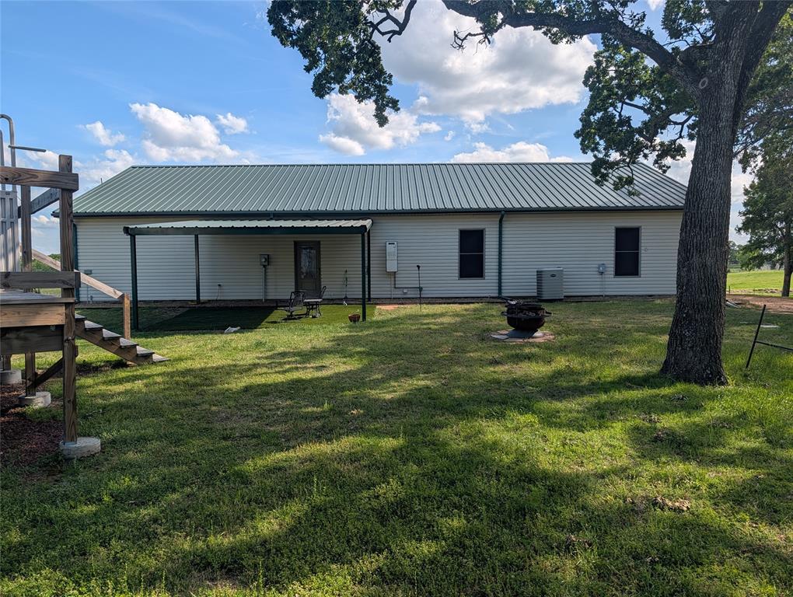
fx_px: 551
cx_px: 396
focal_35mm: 24
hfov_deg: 71.5
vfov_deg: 56.9
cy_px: 298
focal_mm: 6.9
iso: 19
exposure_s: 1/1195
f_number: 1.68
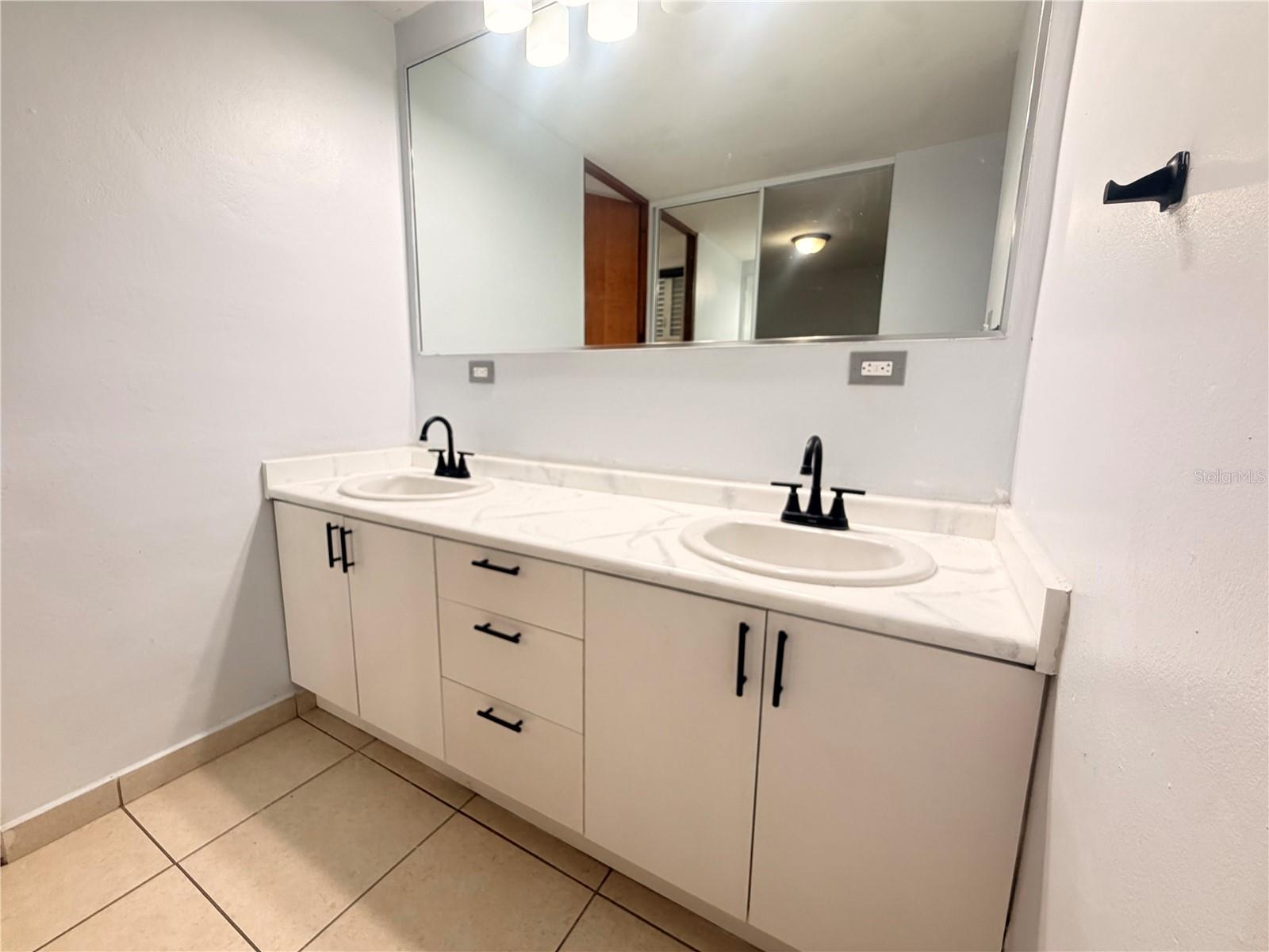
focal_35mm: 14
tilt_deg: -10.0
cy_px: 476
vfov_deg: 85.7
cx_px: 634
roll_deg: -0.8
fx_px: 513
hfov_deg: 102.1
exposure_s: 1/120
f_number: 2.2
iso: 250
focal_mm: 2.22
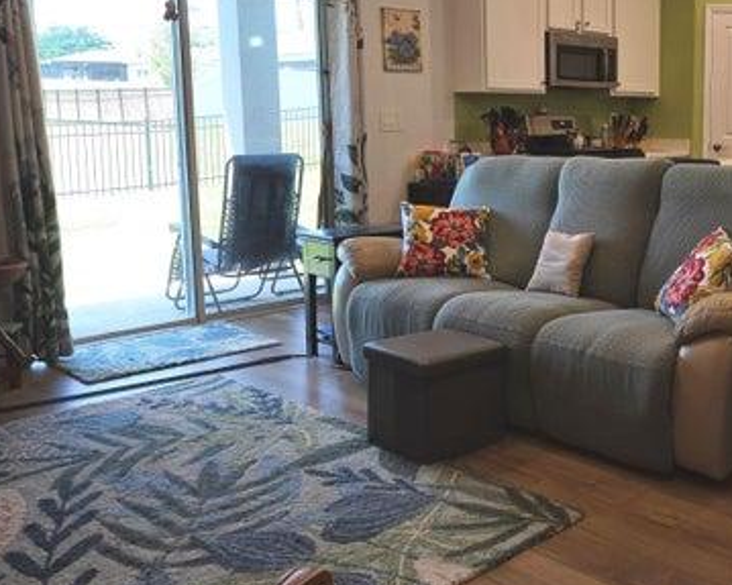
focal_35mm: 40
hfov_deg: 42.8
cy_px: 220
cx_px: 628
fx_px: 866
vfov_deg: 37.1
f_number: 1.8
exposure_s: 1/120
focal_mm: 5.4
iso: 50
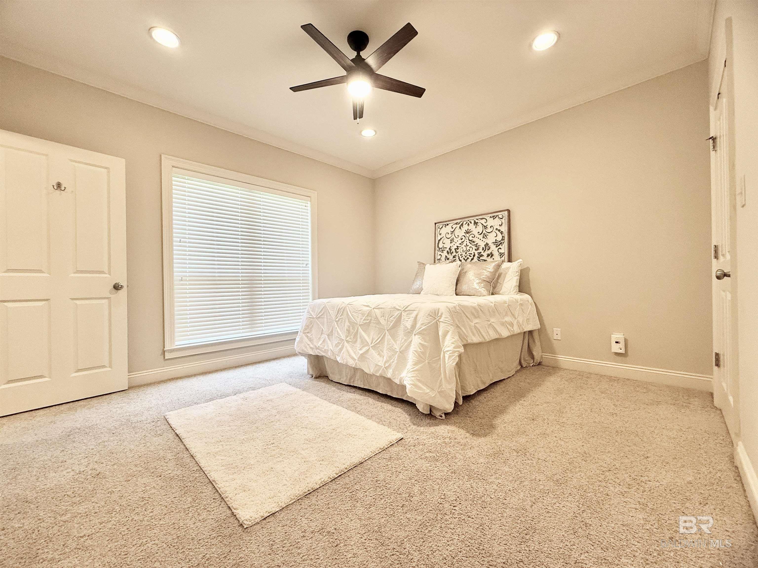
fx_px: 307
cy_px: 284
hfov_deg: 102.1
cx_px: 379
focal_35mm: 14
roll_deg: +1.1
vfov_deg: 85.7
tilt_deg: +0.4
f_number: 2.2
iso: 250
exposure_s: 1/120
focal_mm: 2.22
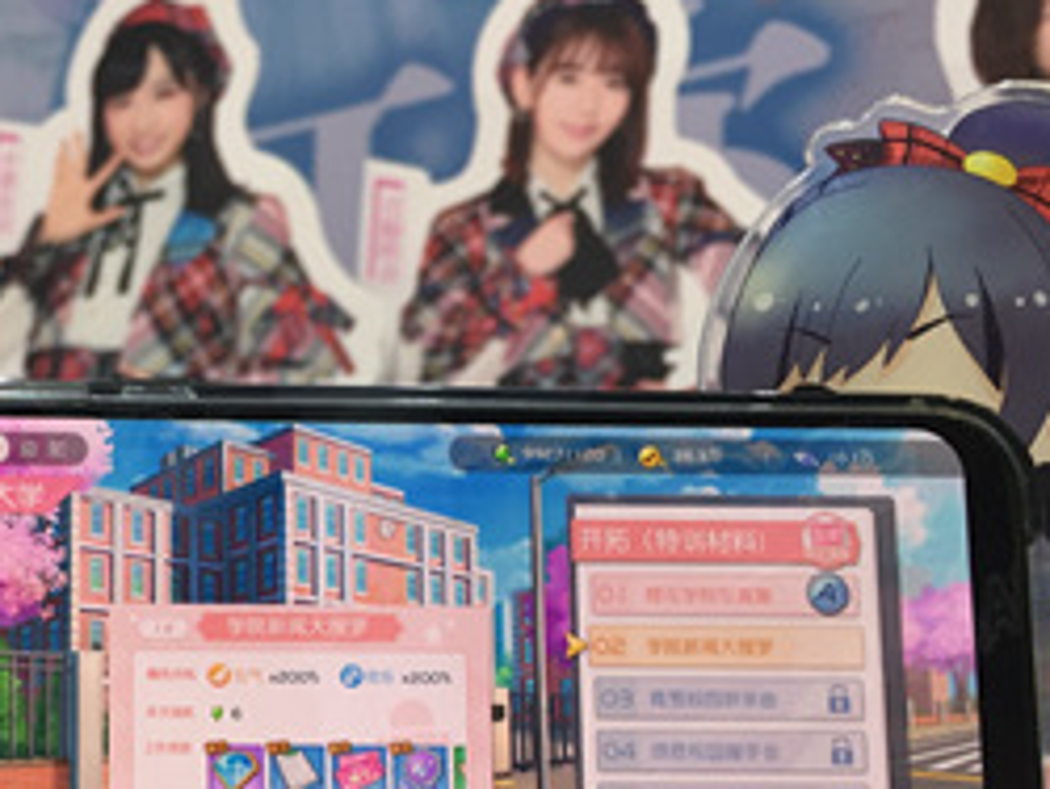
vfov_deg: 24.8
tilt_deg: -2.1
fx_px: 1761
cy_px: 636
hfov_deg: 32.1
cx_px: 168
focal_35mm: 58
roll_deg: -1.4
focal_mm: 4.15
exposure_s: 1/33
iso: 32
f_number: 2.2
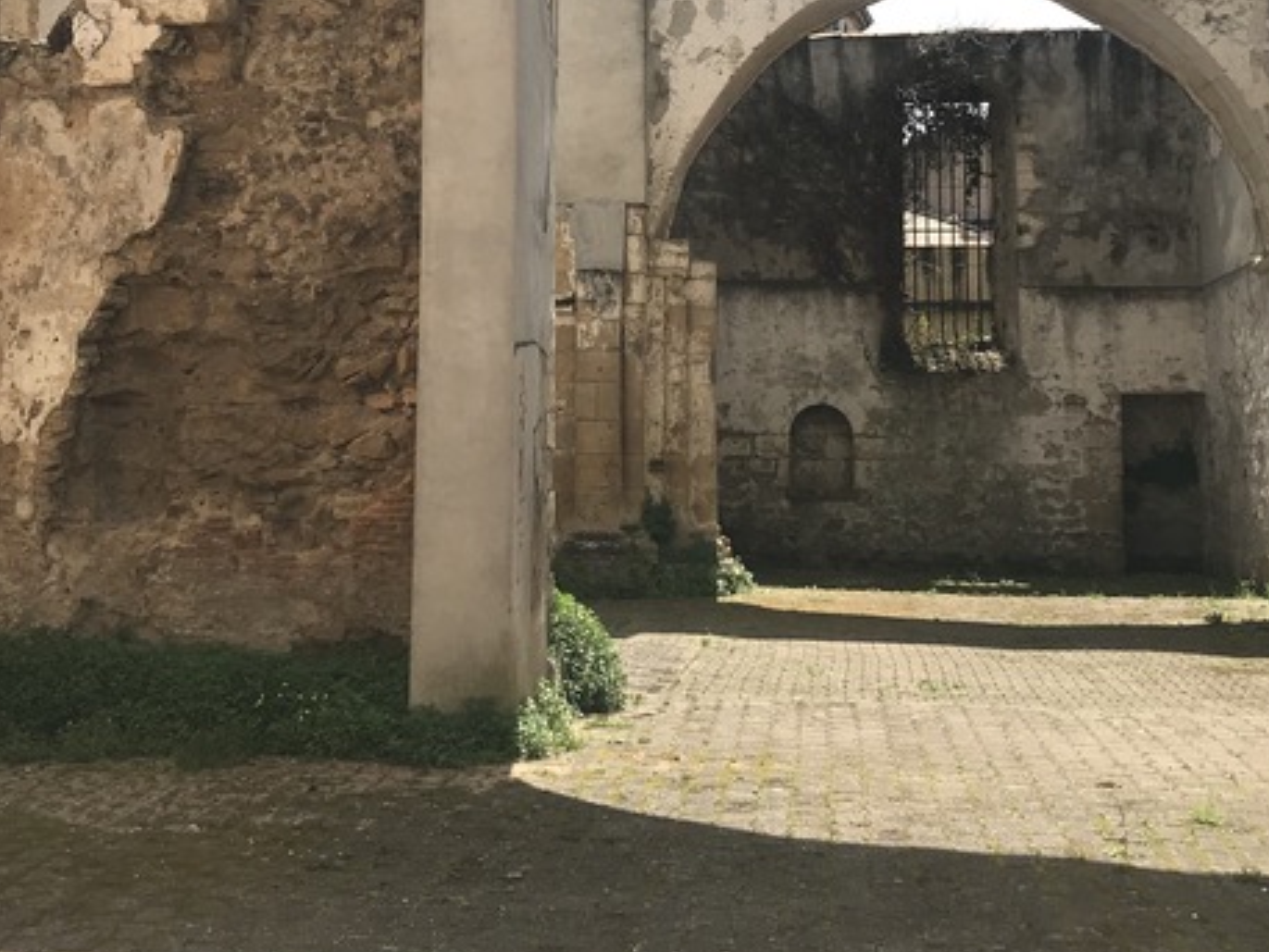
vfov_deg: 29.2
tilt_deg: +7.8
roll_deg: +0.2
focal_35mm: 49
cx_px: 555
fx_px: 1797
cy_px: 228
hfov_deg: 38.8
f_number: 1.8
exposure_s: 1/2083
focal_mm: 3.99
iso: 20
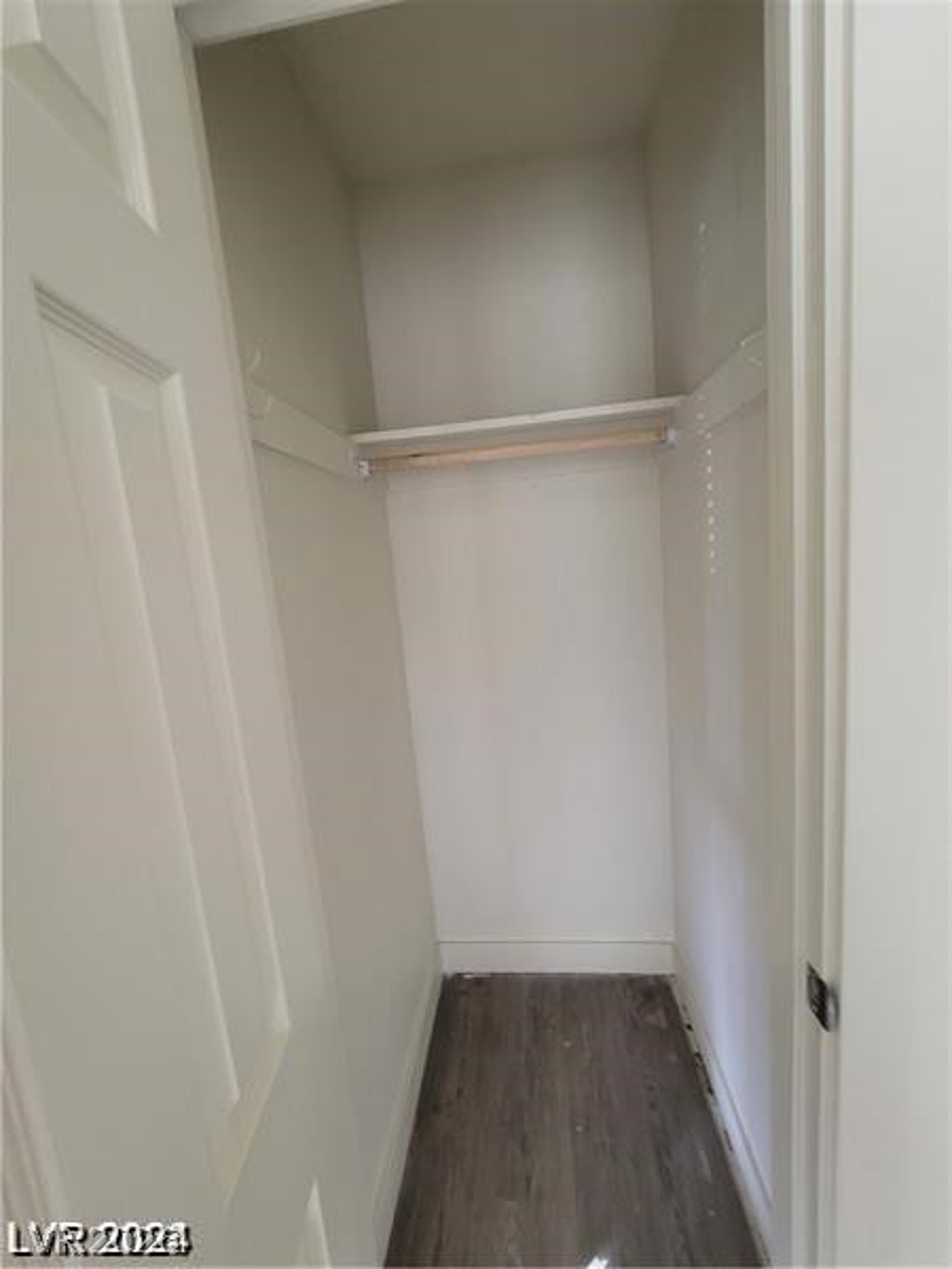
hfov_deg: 89.9
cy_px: 634
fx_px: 477
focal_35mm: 13
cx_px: 476
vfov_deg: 106.2
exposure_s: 1/60
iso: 320
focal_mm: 2.2
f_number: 2.2
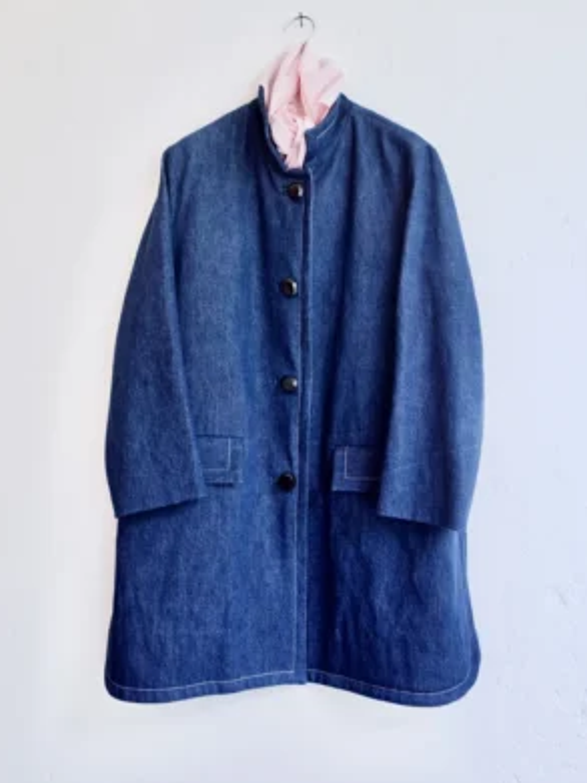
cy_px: 366
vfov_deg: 58.3
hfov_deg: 45.4
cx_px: 292
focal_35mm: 31
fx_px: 701
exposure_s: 1/40
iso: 200
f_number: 2.8
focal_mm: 18.3
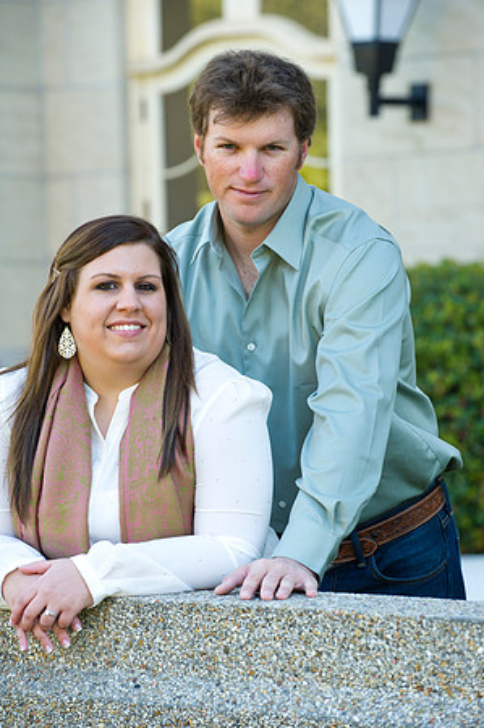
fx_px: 3133
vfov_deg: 13.3
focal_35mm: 155
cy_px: 364
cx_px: 242
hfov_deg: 8.8
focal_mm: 155
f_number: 5
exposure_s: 1/100
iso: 400
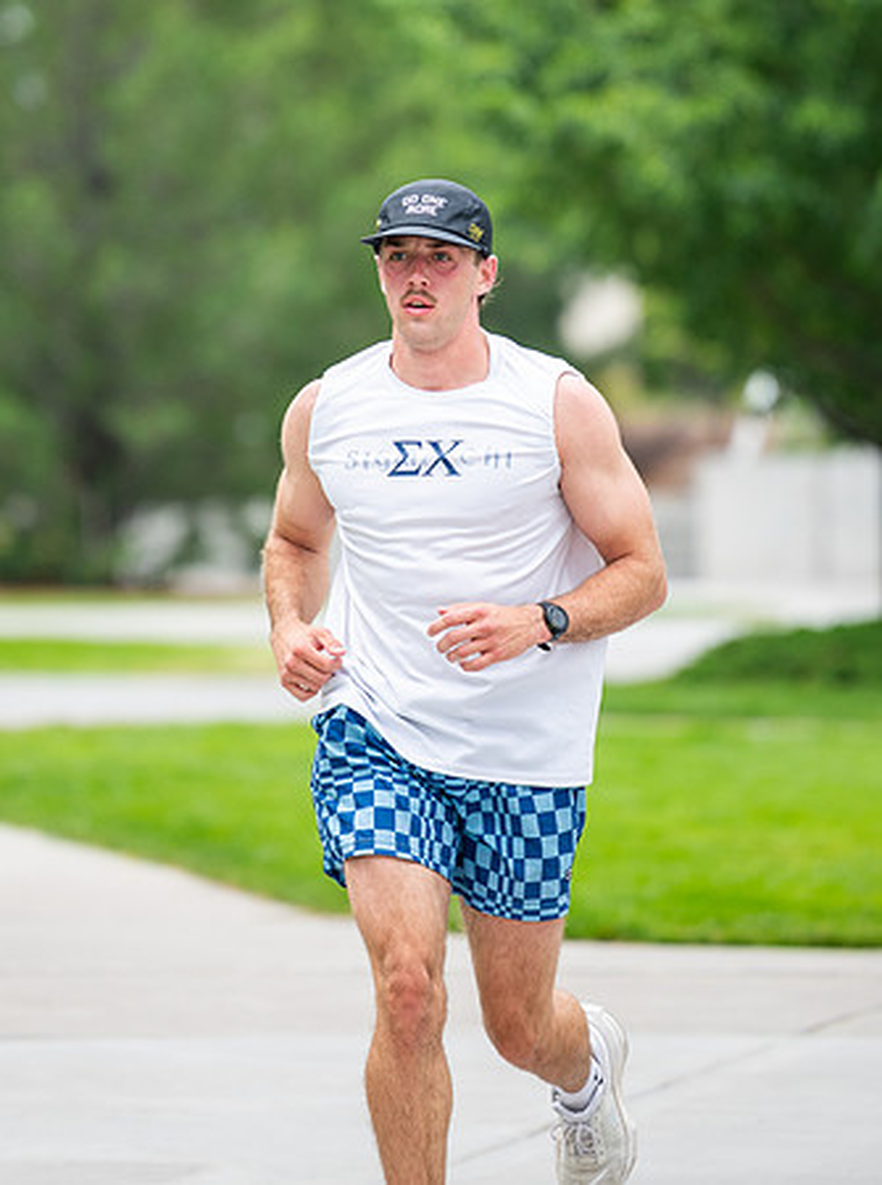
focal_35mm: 417
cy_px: 331
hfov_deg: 3.6
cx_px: 427
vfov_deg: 4.8
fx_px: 14228
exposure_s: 1/1250
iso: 200
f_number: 2.8
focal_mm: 200
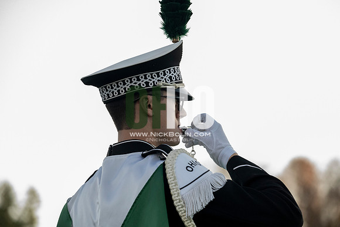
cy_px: 114
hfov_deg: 11.1
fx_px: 1748
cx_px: 170
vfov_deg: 7.4
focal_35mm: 185
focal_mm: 185
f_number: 4.5
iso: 5000
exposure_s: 1/2500
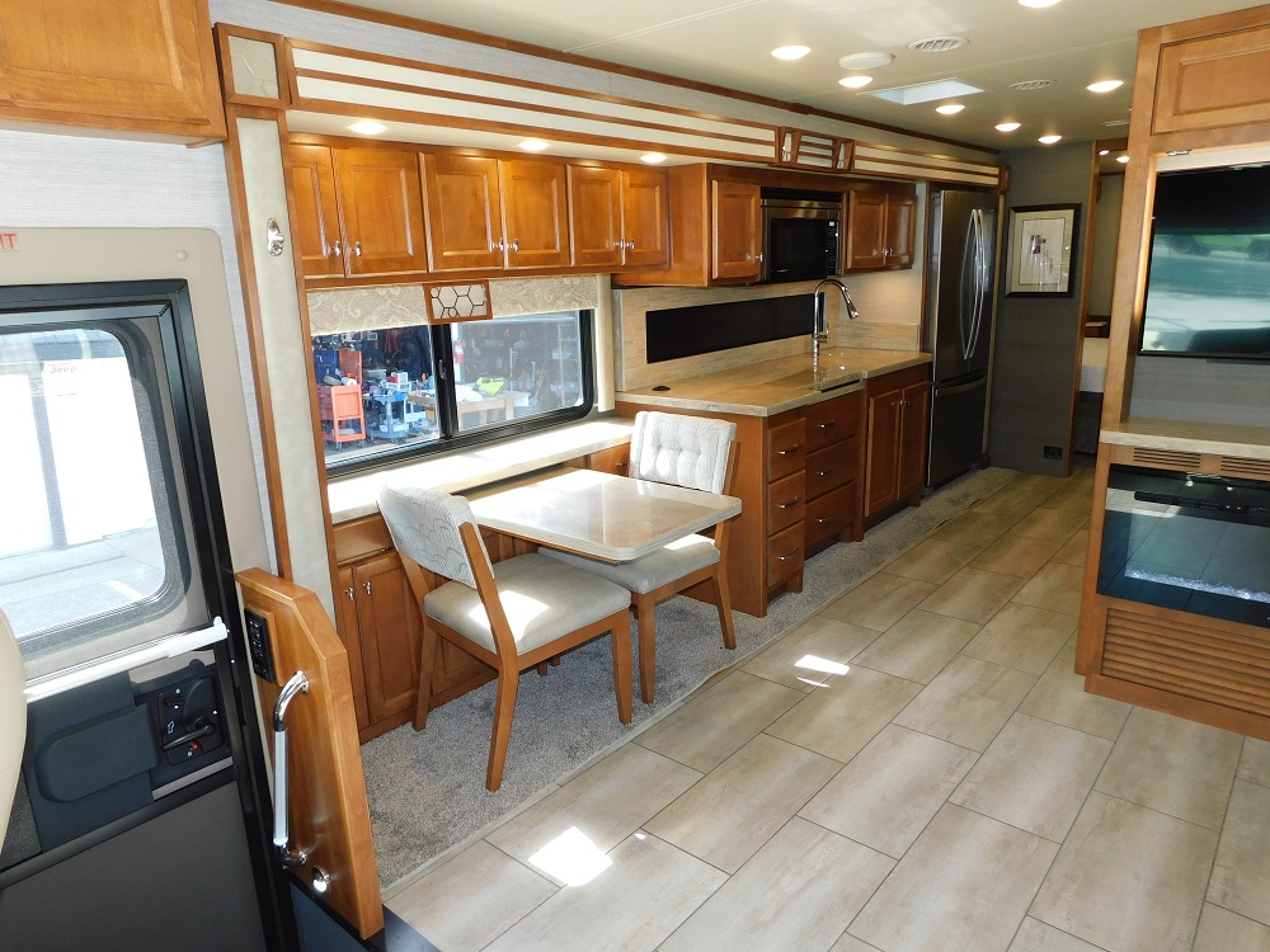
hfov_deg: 73.9
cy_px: 476
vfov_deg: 58.9
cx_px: 635
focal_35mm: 23
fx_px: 844
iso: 125
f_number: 3
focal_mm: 4
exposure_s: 1/30
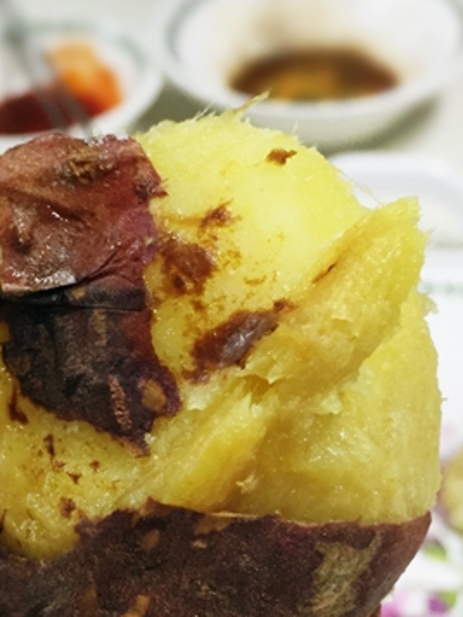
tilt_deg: -44.2
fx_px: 1087
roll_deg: +6.6
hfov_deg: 23.9
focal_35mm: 61
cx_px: 148
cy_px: 391
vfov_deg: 31.5
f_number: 2.2
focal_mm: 4.15
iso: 50
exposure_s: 1/30
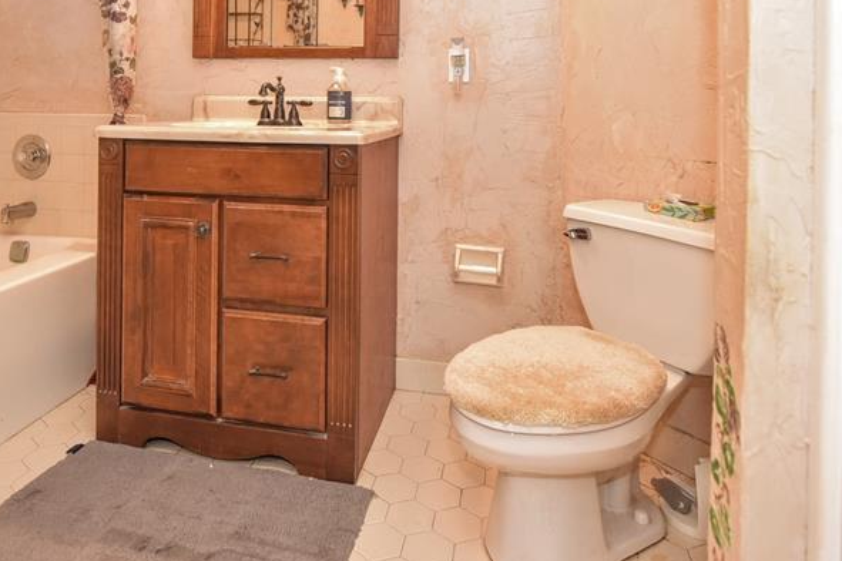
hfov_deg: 69.2
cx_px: 375
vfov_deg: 46.5
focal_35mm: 26
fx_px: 608
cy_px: 99
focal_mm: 15
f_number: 3.5
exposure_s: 1/60
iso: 800
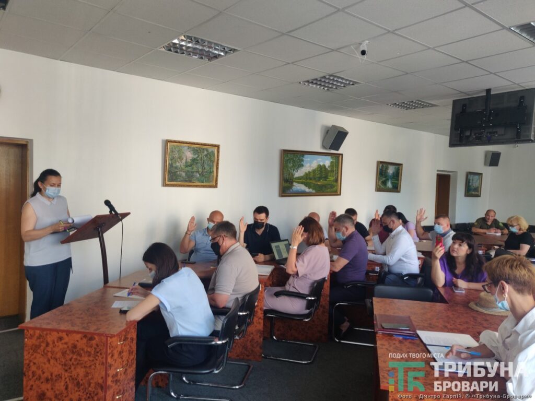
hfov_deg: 69.4
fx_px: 386
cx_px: 268
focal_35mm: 25
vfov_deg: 54.9
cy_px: 200
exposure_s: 1/50
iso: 320
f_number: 1.7
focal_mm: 4.25
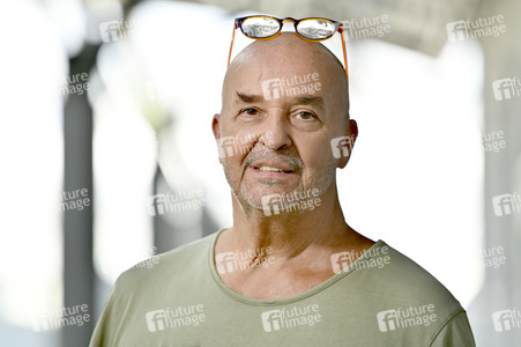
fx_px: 2748
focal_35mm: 190
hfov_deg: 10.8
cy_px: 174
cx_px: 260
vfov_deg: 7.2
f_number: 2.8
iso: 640
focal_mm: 190
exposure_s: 1/640
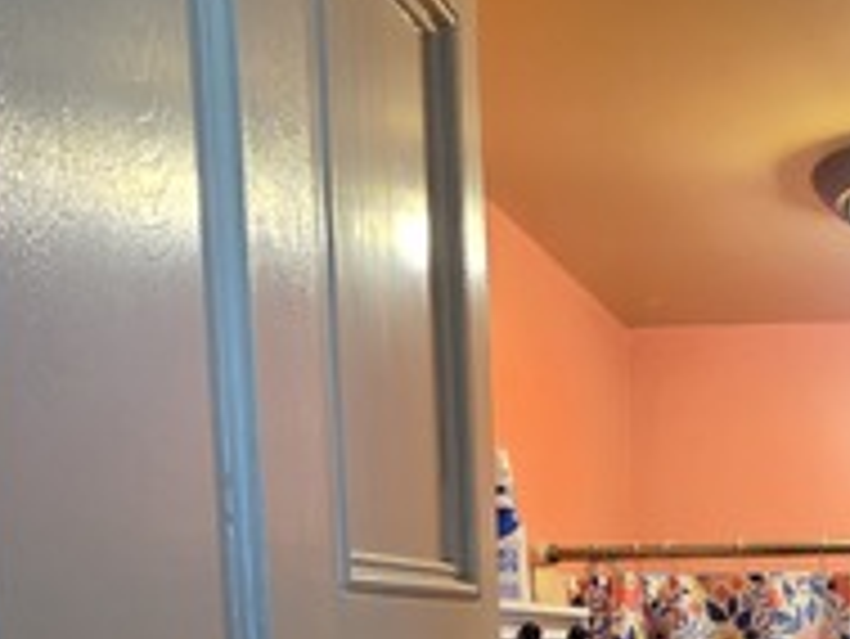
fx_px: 1081
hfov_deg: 37.4
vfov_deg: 28.7
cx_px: 886
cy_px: 760
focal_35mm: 44
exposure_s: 1/60
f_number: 1.9
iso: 320
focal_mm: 2.2
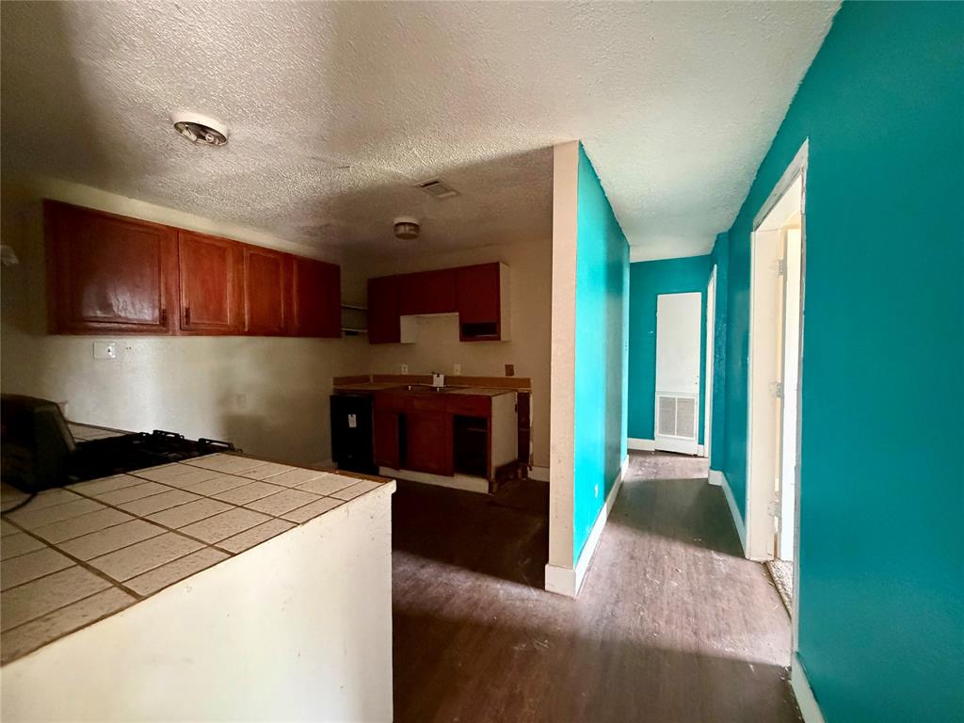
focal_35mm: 14
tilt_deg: -2.7
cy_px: 362
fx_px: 390
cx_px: 482
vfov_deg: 85.7
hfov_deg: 102.1
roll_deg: -0.4
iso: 1250
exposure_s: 1/60
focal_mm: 2.22
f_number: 2.2
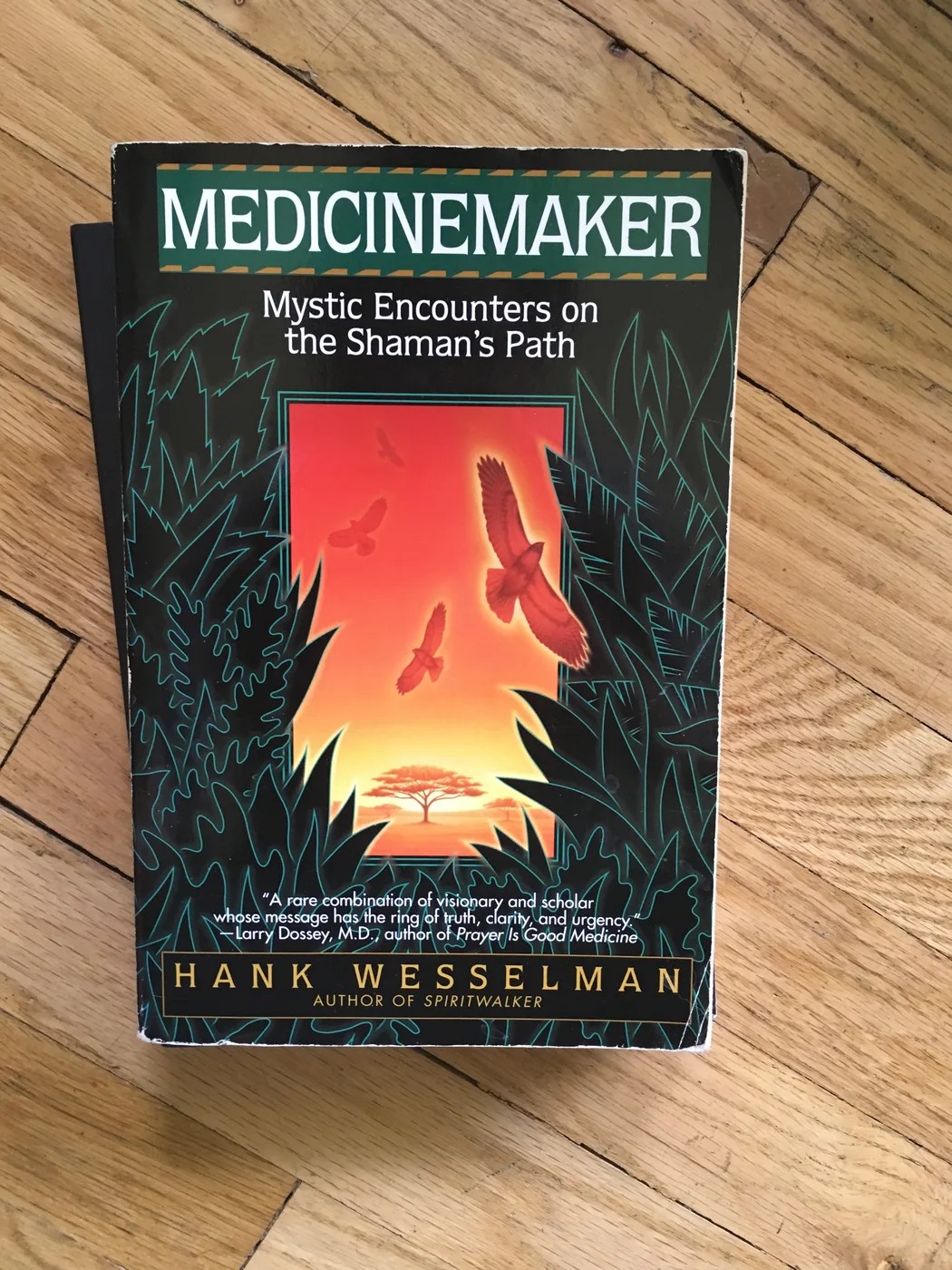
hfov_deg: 48.2
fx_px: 1063
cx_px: 476
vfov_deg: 61.7
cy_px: 635
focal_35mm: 29
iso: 125
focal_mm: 4.15
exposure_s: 1/30
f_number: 2.2
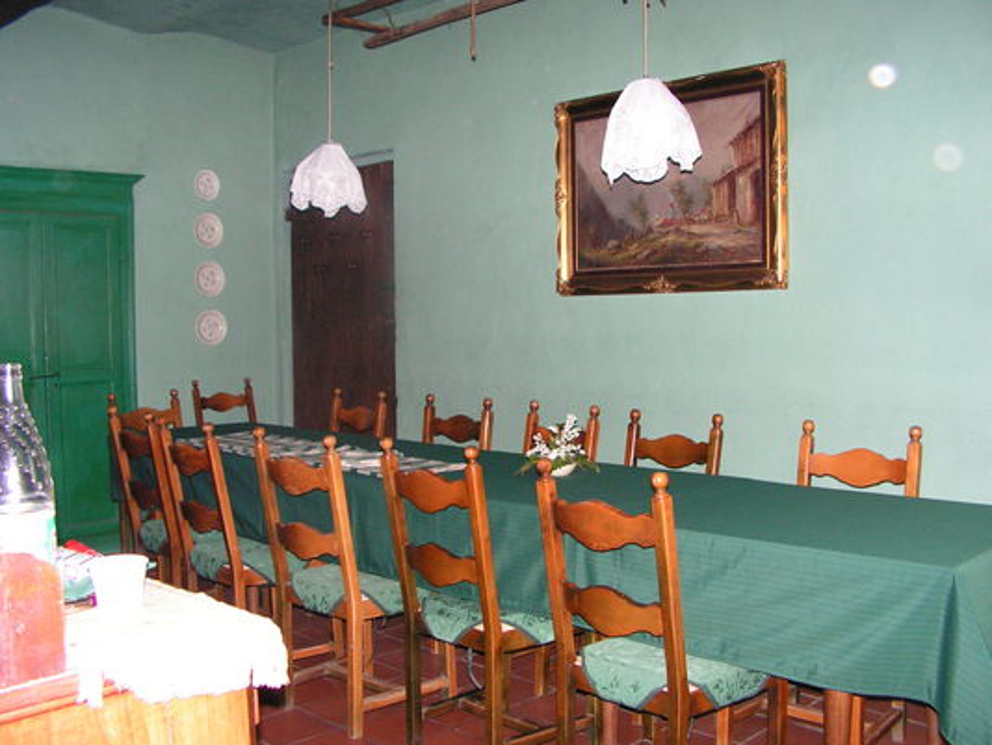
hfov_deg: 51.3
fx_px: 1032
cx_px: 496
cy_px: 372
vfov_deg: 39.7
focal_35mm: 36
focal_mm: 6
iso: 200
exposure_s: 1/40
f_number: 3.2
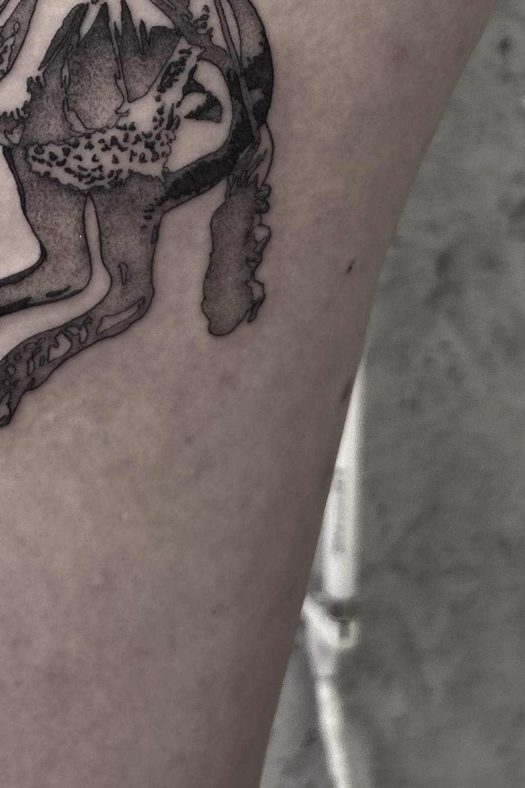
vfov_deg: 26.3
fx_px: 1510
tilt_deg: -1.3
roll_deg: -0.9
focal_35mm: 69
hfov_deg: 19.2
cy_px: -141
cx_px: 3
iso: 32
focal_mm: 5.7
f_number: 1.5
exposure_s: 1/131
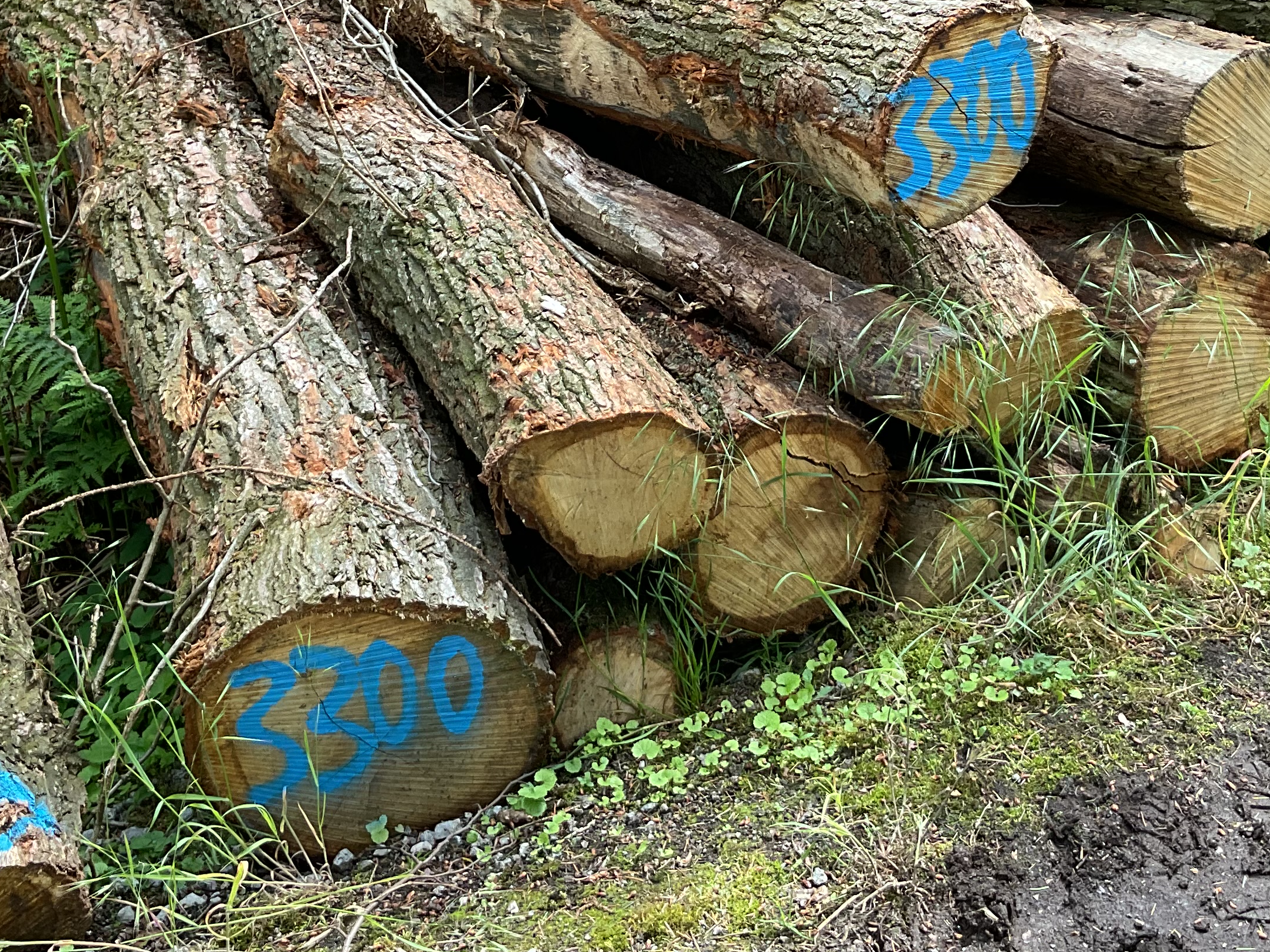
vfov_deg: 26.6
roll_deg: +0.4
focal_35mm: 54
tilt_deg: -22.5
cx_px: 747
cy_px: 212
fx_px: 1981
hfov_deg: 35.4
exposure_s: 1/125
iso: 16
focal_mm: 3
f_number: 1.8
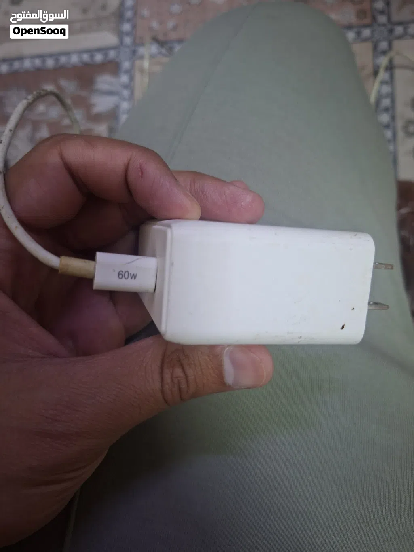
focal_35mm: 23
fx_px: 367
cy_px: 276
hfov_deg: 58.9
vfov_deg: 73.9
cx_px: 207
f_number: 1.8
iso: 400
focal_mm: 5.54
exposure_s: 1/33
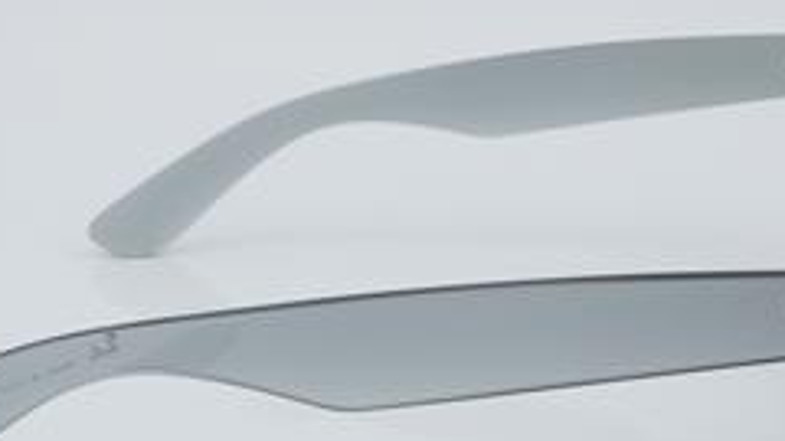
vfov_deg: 9.3
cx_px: 451
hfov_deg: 16.4
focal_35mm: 131
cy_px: 294
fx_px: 2727
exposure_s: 1/4
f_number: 32
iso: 100
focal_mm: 50
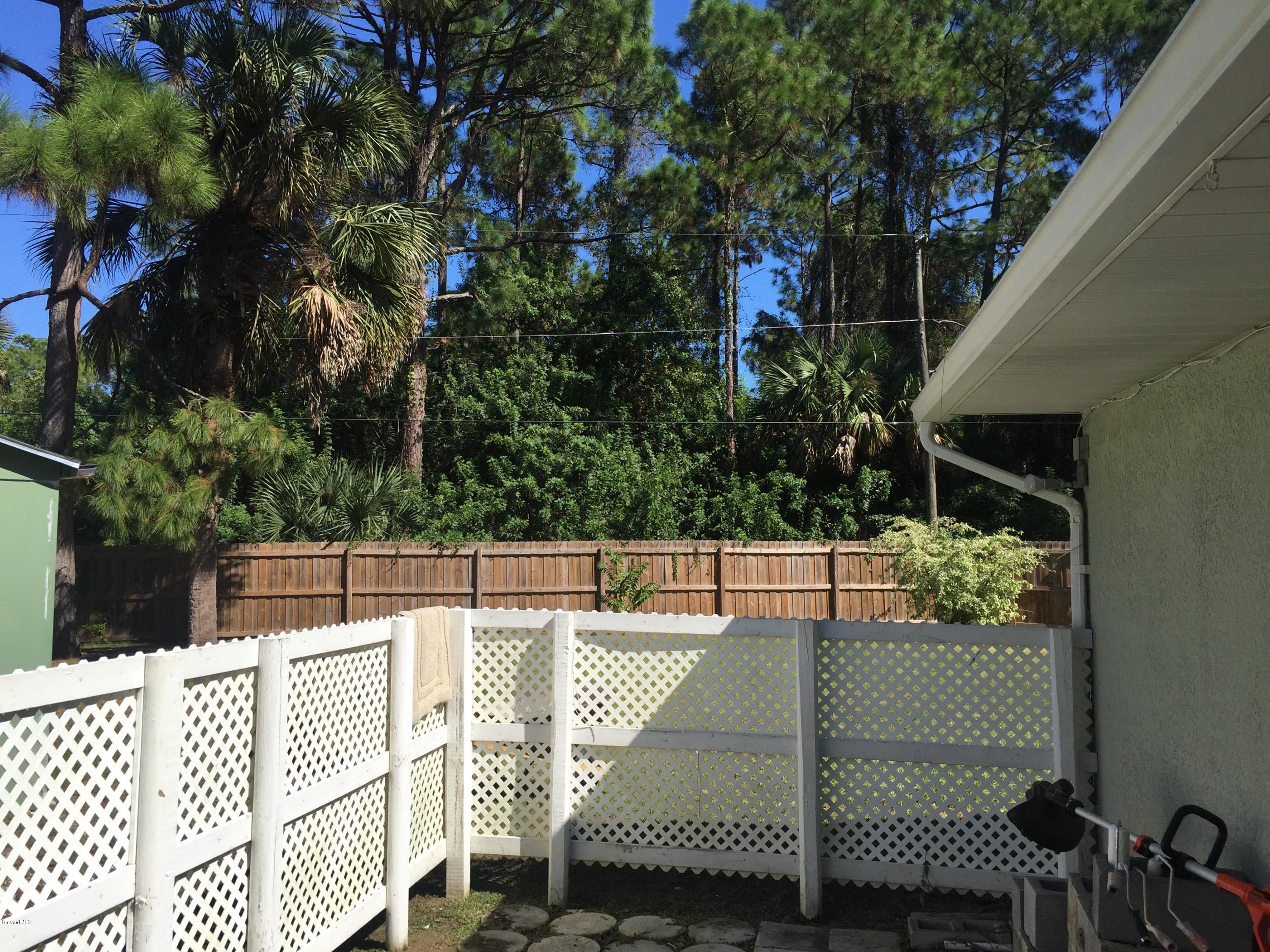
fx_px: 1064
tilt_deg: +2.5
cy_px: 476
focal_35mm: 29
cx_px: 635
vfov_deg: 48.2
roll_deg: -1.0
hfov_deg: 61.7
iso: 32
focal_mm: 4.15
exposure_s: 1/2198
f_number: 2.2
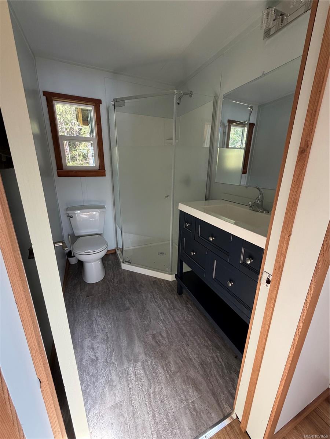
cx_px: 165
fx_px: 178
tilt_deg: -17.1
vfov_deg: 102.1
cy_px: 220
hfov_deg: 85.7
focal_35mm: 14
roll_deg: -0.8
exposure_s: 1/121
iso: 200
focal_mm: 2.22
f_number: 2.2
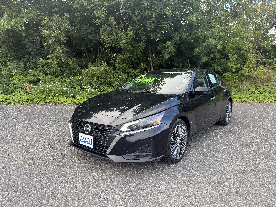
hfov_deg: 71.6
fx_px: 191
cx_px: 138
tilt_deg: -5.8
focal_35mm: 24
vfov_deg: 56.8
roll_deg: +0.4
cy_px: 104
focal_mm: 6.76
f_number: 1.78
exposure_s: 1/315
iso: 80
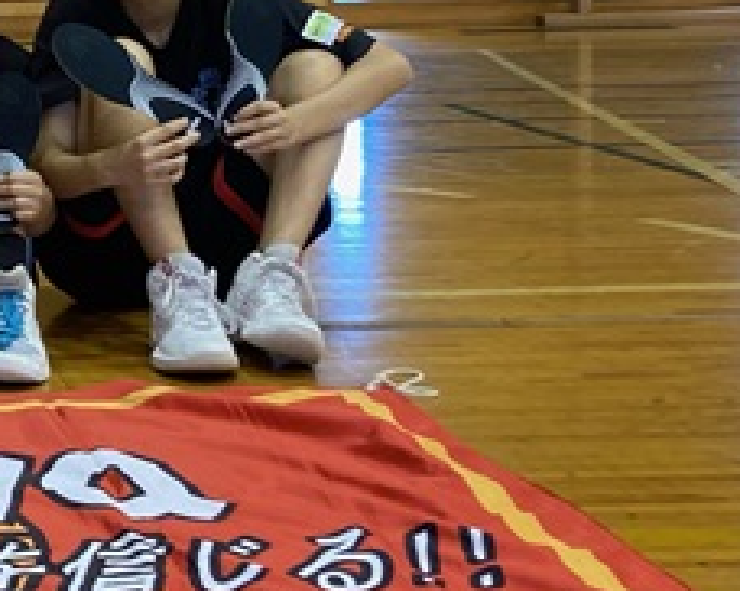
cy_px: 62
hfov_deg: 18.4
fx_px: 2101
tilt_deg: -4.2
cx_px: -269
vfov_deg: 15.8
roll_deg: +0.2
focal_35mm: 96
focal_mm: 3.99
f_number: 1.8
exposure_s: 1/50
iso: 125
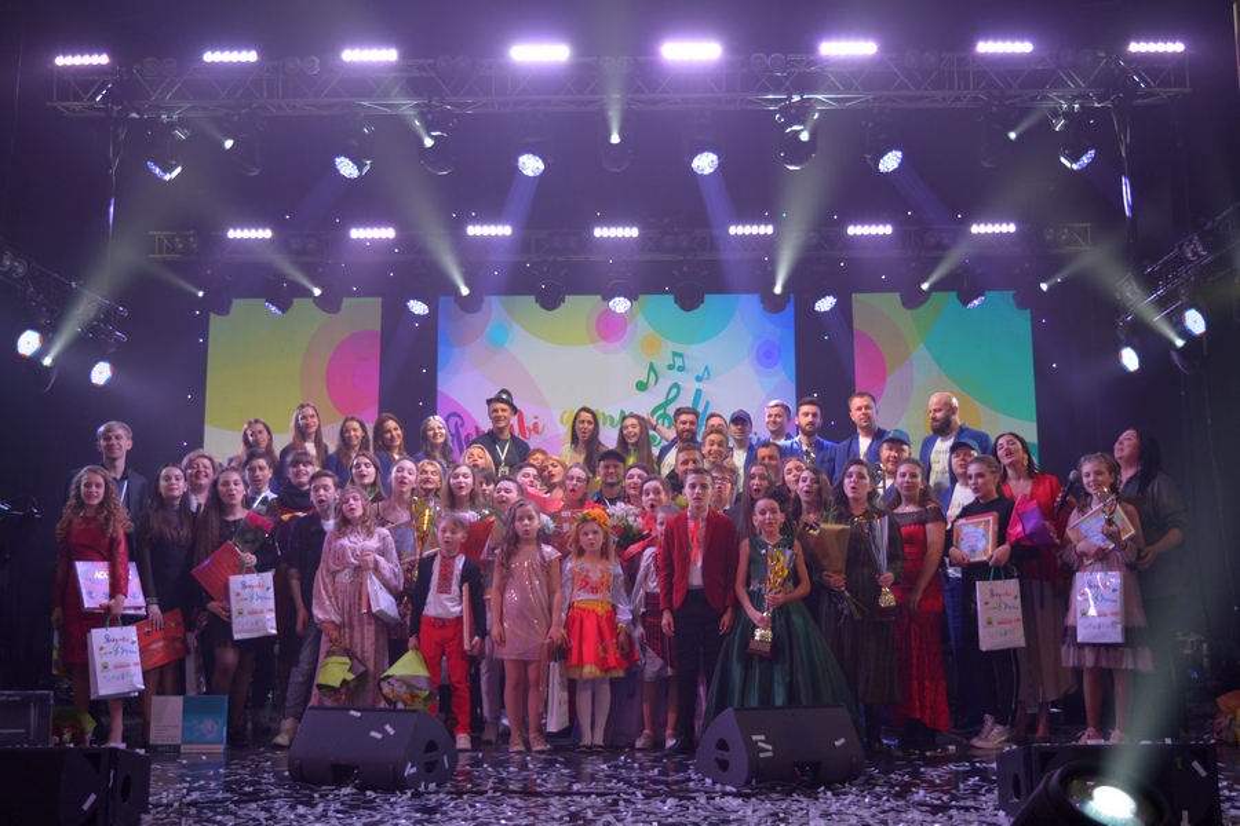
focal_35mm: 39
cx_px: 620
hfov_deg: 49.6
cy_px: 413
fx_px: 1343
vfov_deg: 34.2
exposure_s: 1/125
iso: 400
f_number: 4
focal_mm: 26
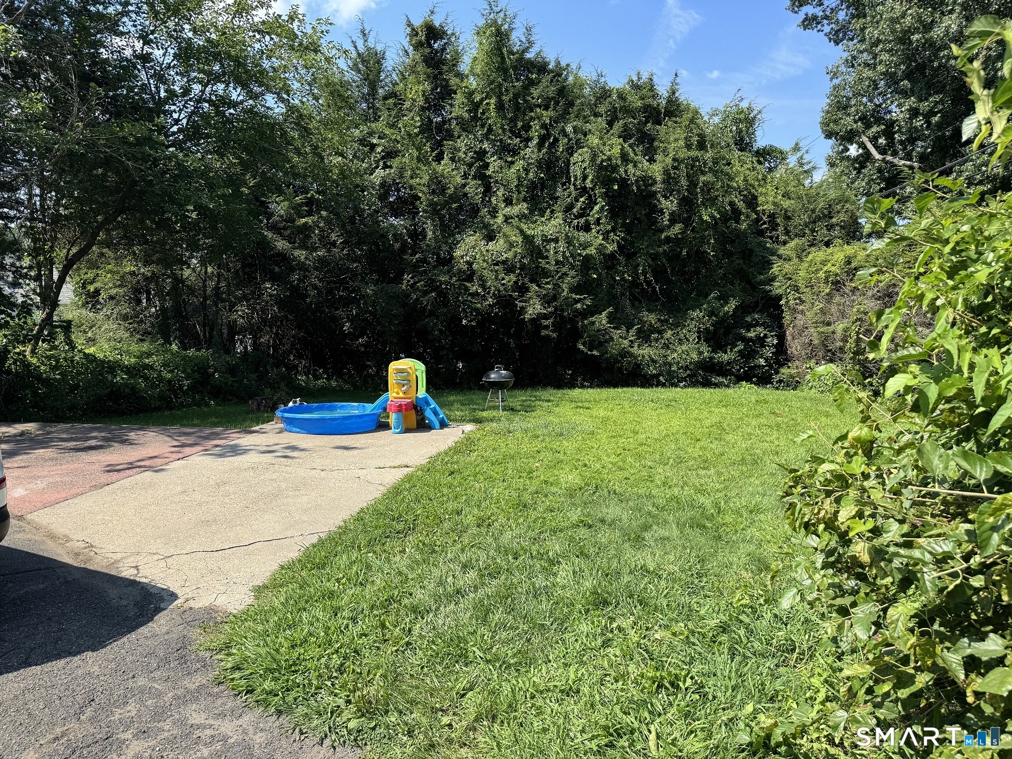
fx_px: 702
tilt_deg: -5.2
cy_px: 380
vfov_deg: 56.8
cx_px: 506
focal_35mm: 24
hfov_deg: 71.6
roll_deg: +0.2
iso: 80
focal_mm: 6.76
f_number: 1.78
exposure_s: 1/2252
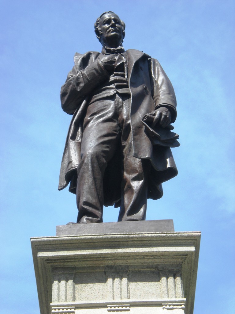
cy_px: 157
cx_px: 118
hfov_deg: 14.1
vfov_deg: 18.7
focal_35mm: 105
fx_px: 950
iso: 64
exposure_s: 1/214
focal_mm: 17.3
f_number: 5.7
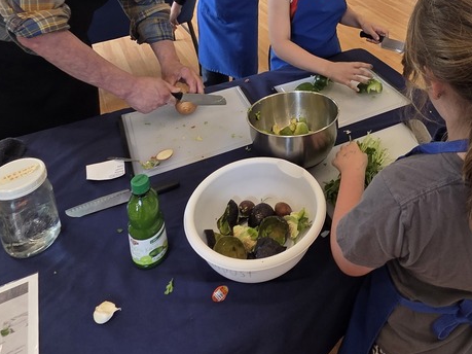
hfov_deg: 60.1
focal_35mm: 29
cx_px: 318
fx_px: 395
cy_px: 6
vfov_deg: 42.2
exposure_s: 1/120
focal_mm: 2.2
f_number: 2.2
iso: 80
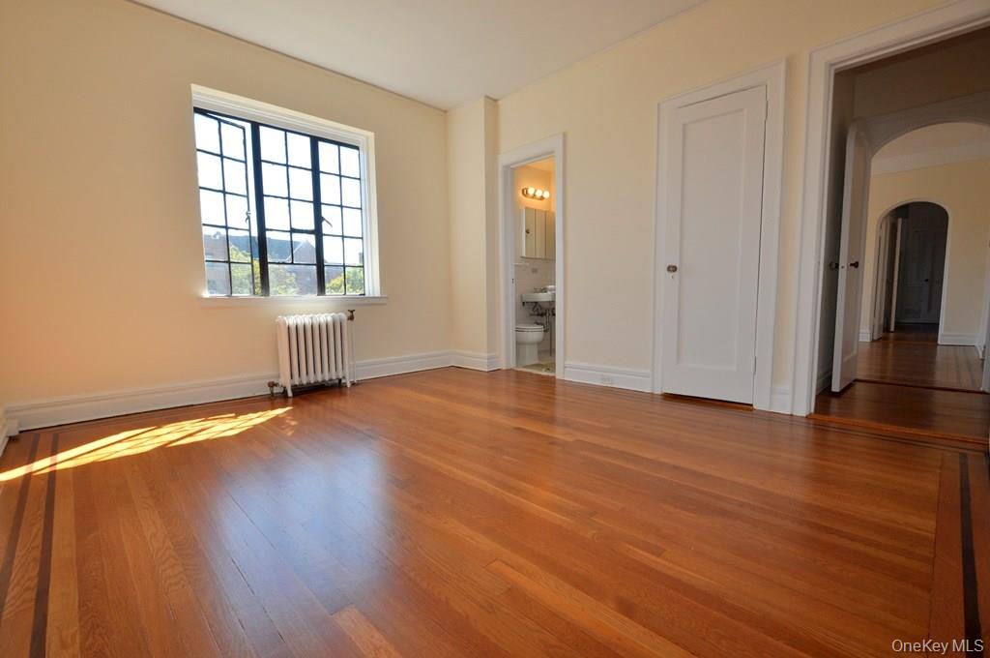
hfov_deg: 100.5
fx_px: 412
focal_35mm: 15
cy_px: 329
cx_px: 495
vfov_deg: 77.2
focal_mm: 10
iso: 220
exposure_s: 1/125
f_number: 5.6
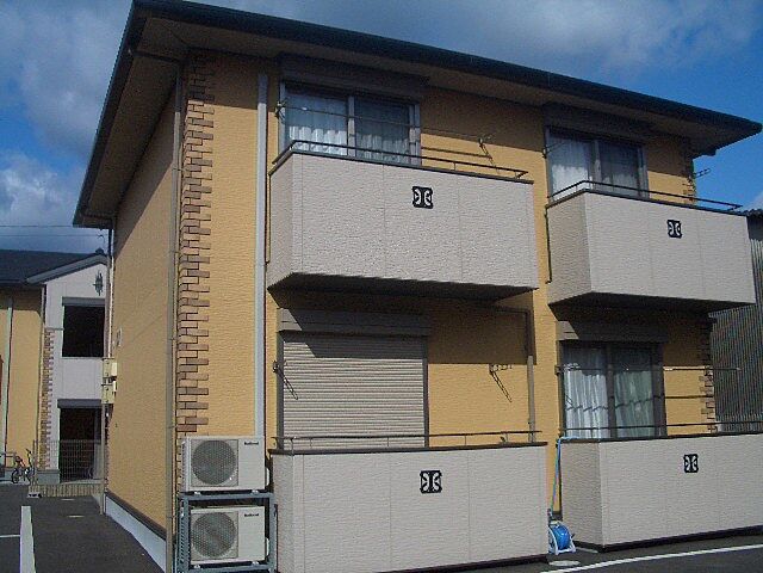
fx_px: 771
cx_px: 382
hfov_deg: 52.6
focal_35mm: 35
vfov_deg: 40.7
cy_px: 286
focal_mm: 5.8
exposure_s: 1/800
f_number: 4.3
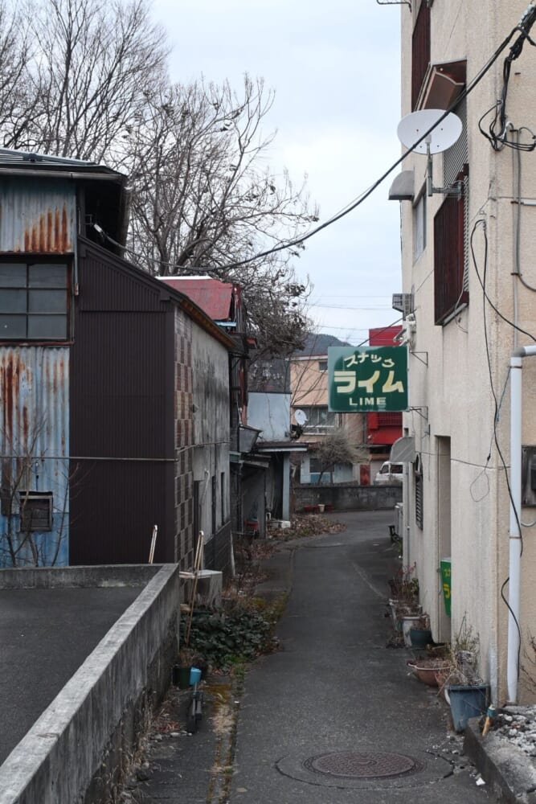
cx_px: 268
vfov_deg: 43.0
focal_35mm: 46
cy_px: 402
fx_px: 1021
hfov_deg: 29.4
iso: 1400
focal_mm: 30.5
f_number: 4.8
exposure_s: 1/50
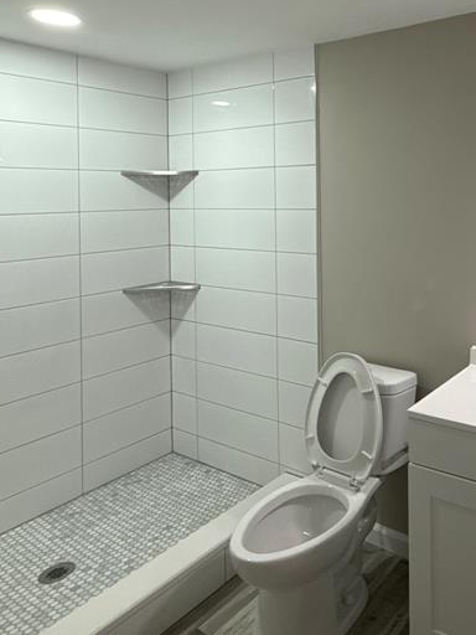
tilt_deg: +0.3
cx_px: 426
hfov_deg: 45.2
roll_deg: +1.2
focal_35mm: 28
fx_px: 513
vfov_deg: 61.3
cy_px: 192
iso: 200
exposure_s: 1/120
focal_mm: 2.22
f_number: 2.2
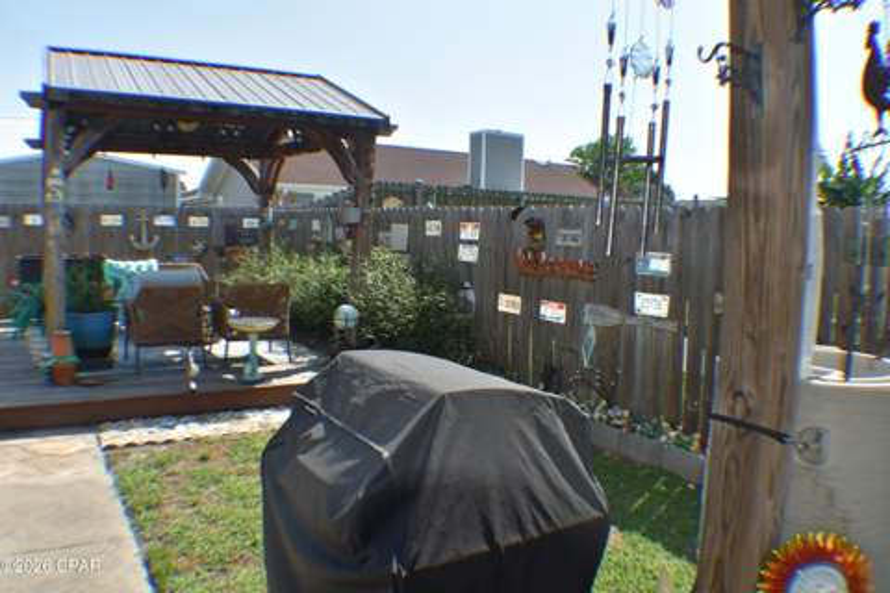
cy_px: 296
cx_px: 445
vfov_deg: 40.0
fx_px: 816
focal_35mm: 33
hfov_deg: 57.2
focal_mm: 22
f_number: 9
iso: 100
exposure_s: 1/200
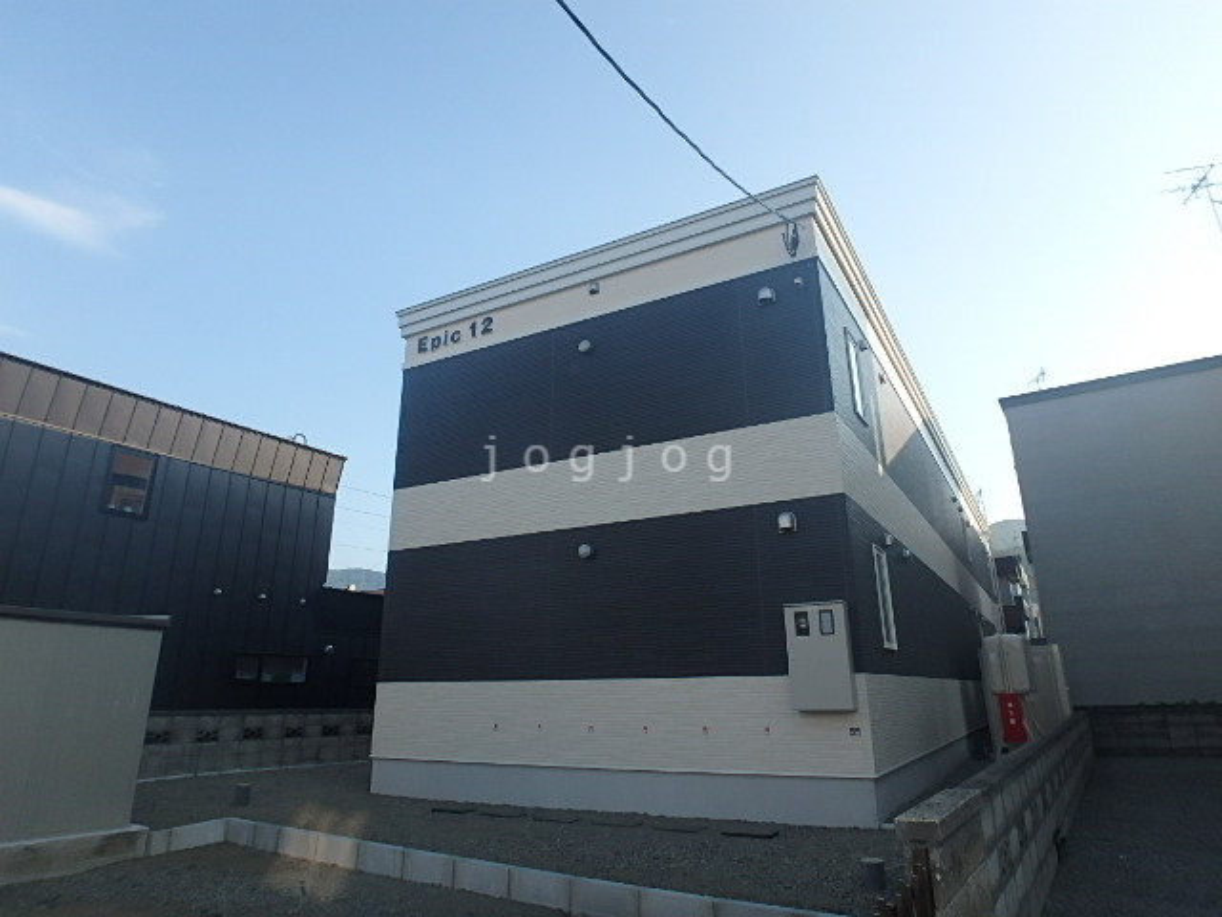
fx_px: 741
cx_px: 611
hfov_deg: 79.0
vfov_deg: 63.4
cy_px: 458
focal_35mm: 21
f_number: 3.5
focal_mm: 3.7
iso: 125
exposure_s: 1/500
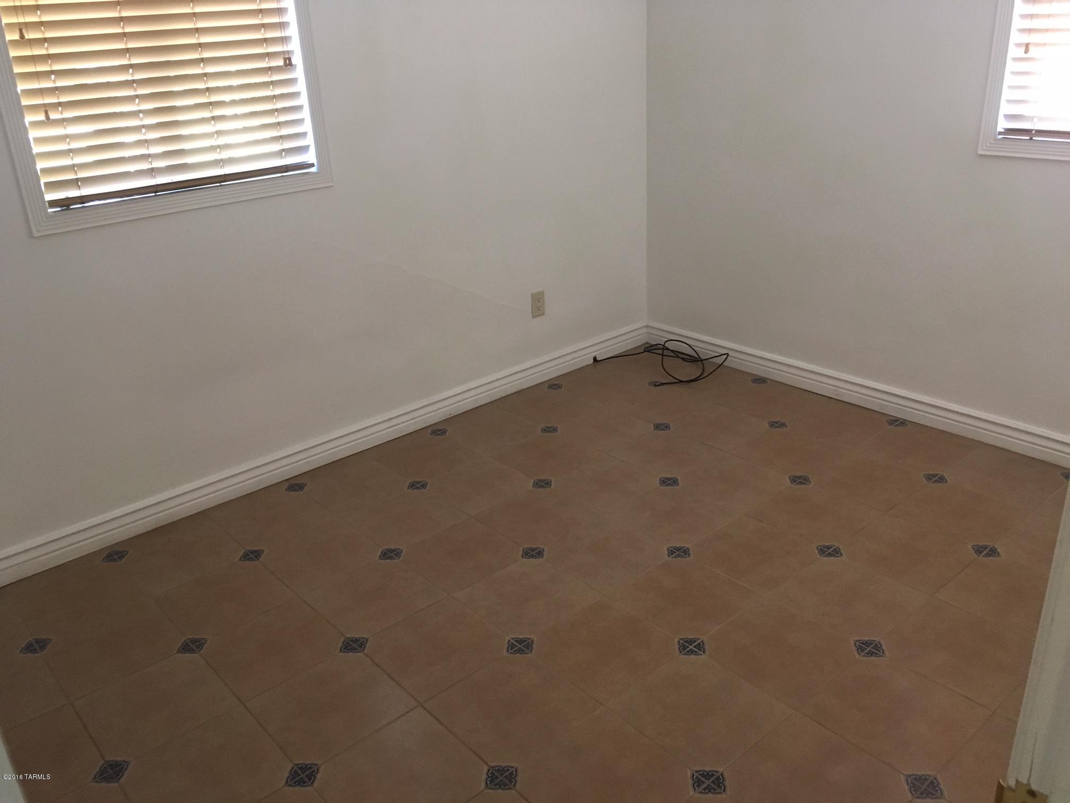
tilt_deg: -23.1
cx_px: 535
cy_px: 402
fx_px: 896
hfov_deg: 61.7
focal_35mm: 29
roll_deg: +2.0
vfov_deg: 48.2
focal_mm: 4.15
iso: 125
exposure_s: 1/30
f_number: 2.2
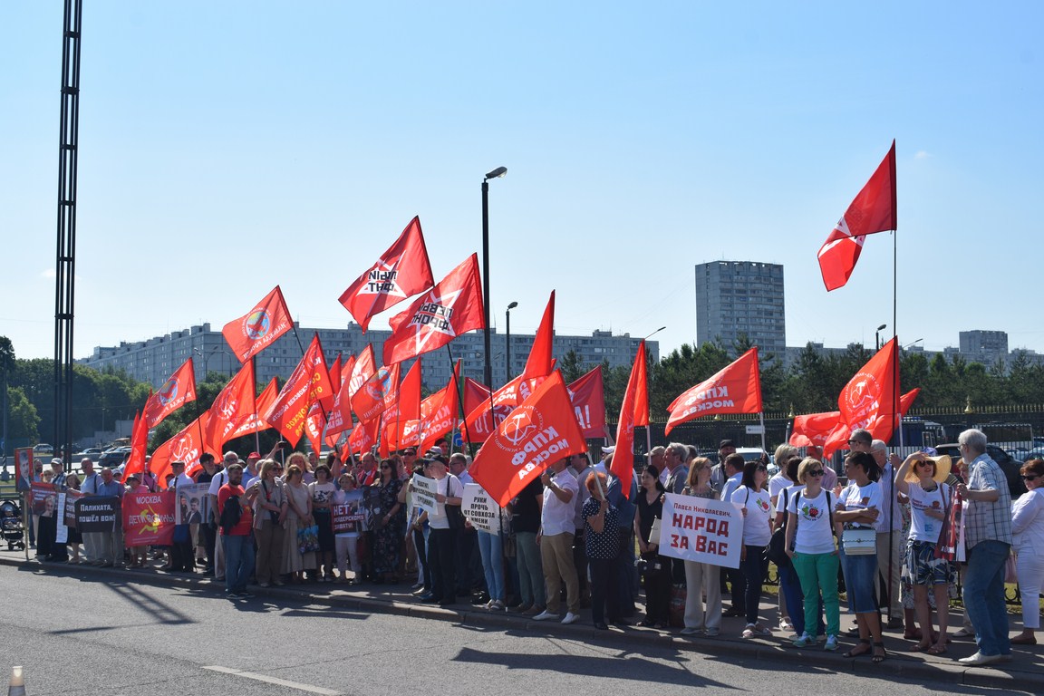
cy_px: 348
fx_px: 1348
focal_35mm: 46
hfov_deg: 42.3
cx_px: 522
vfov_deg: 28.9
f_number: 11
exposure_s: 1/500
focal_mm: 31
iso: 200
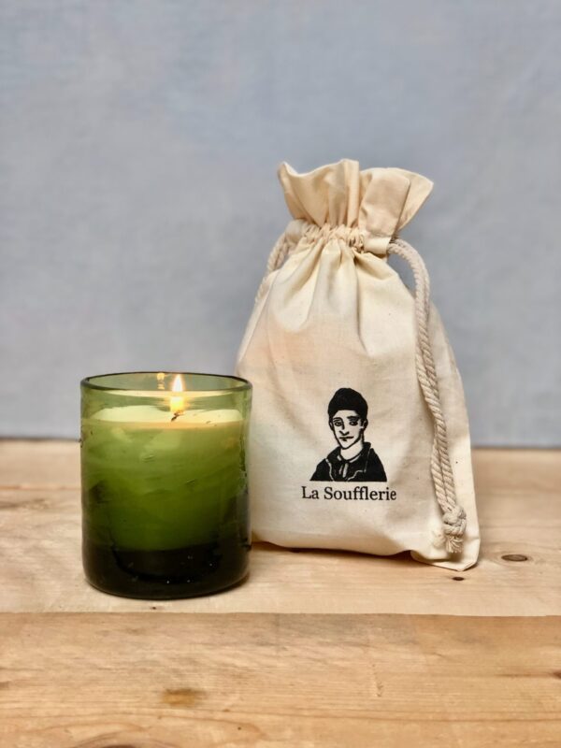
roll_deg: -0.3
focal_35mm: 57
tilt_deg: -8.4
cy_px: 374
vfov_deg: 33.8
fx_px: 1232
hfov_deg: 25.7
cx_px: 280
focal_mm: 6.6
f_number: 2.8
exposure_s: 1/30
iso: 32
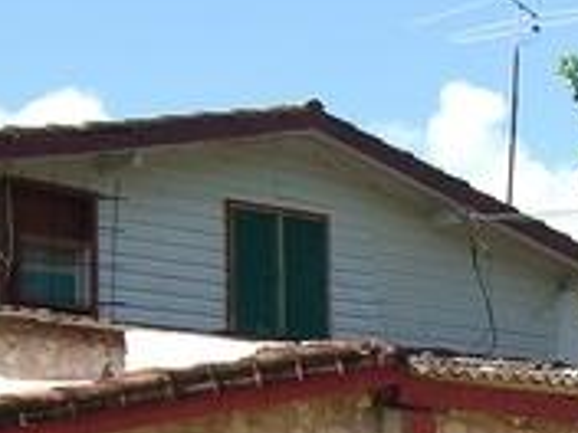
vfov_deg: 10.5
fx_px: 2304
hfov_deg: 13.9
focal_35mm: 138
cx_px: 677
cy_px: 538
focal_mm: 7.9
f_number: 4
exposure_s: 1/400
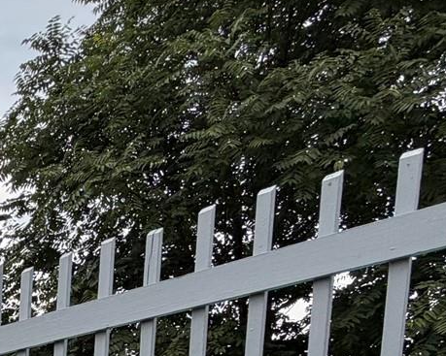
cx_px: -295
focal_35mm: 61
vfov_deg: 19.6
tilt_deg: -6.4
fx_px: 805
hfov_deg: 22.5
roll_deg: +0.2
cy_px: 614
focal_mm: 2.22
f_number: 2.2
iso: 64
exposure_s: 1/479
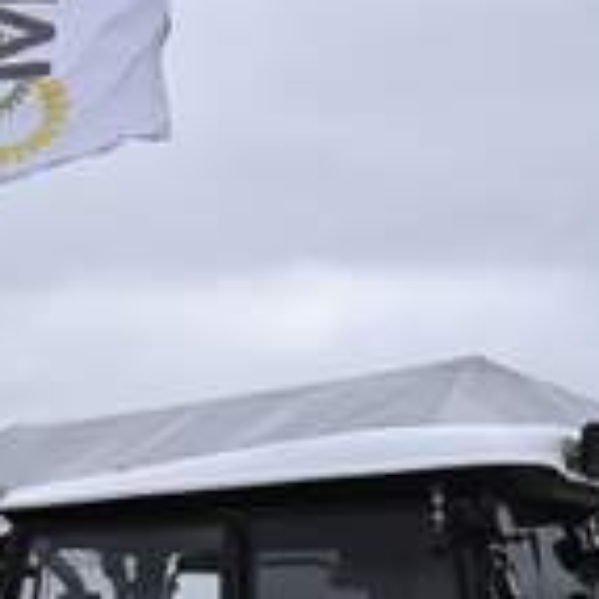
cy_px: 507
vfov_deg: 7.7
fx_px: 4424
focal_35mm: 226
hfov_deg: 7.2
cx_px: -888
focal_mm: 37
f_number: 9
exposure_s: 1/320
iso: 250
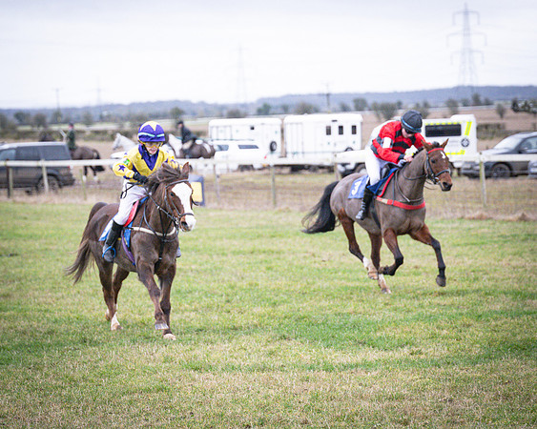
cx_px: 207
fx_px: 2302
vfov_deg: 10.7
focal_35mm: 145
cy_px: 211
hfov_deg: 13.3
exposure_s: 1/1000
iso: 1600
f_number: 2.8
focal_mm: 78
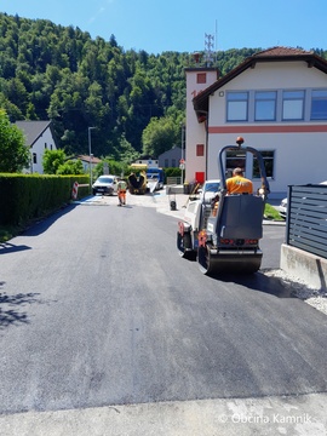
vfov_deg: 67.3
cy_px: 218
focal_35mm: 26
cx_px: 164
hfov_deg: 53.1
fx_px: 327
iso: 40
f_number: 1.8
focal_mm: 4
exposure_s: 1/871
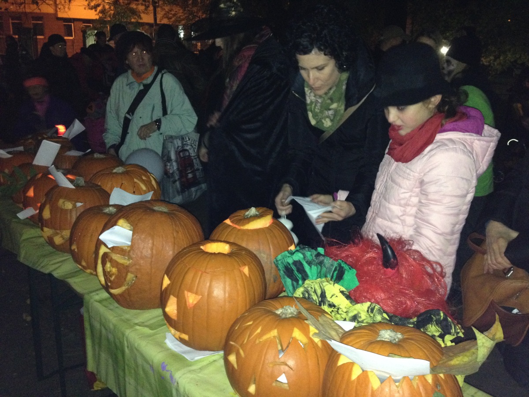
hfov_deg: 52.6
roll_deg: -0.9
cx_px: 264
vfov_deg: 40.7
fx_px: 535
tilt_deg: -15.8
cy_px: 198
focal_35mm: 35
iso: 400
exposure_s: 1/16
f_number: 2.4
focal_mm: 4.28
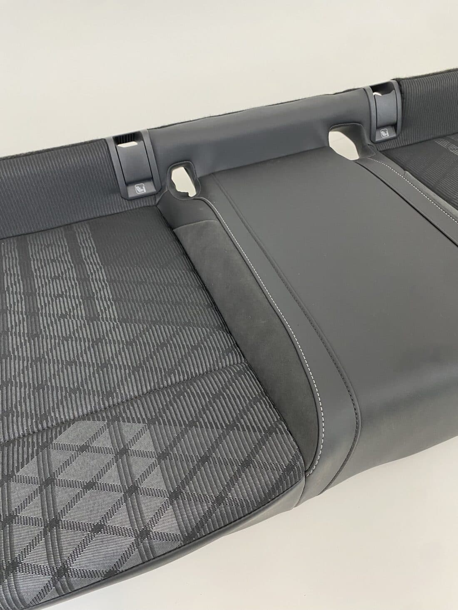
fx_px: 459
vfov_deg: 67.3
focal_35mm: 26
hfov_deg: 53.1
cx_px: 229
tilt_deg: -50.6
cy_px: 305
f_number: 1.8
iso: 80
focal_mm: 4.25
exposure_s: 1/50
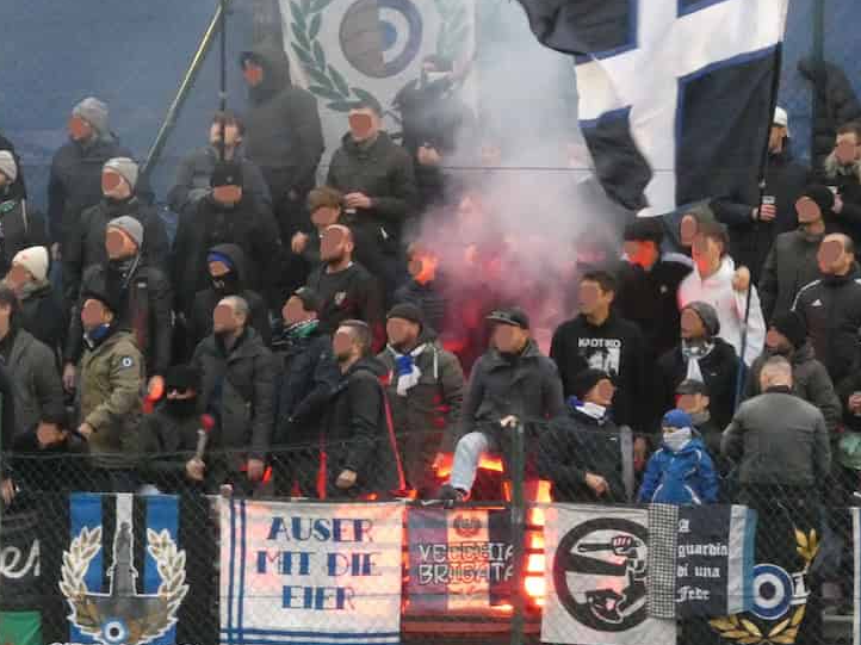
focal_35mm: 602
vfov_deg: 2.5
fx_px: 14969
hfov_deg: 3.3
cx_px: 472
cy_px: 263
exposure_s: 1/60
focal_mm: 64.9
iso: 1600
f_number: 5.6
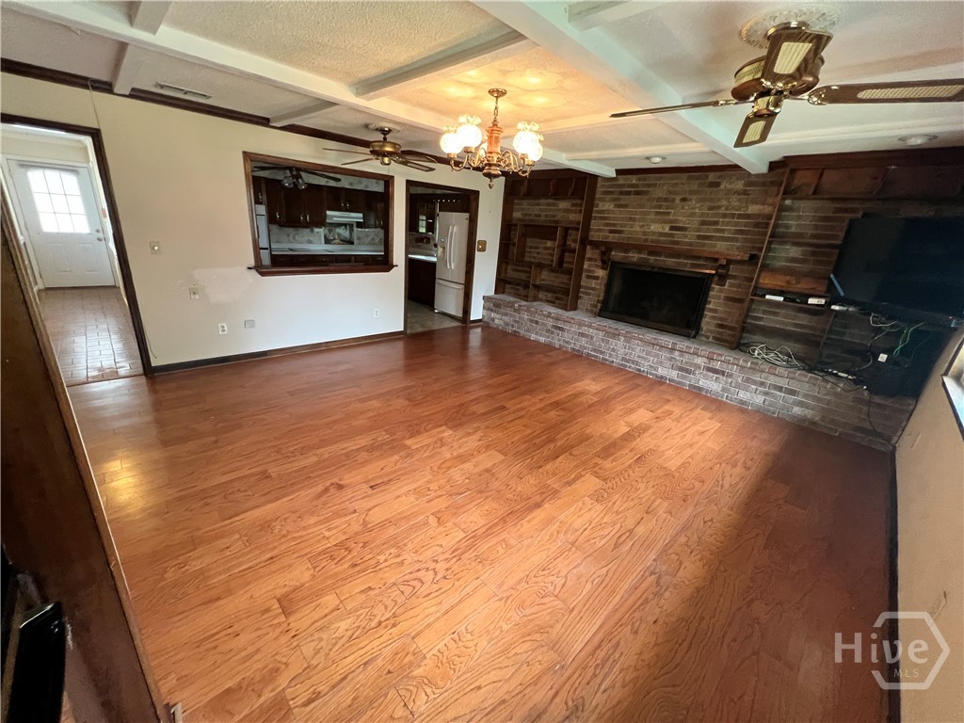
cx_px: 482
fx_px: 362
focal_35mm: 13
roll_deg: -4.6
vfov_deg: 89.9
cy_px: 362
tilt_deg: -19.1
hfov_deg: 106.2
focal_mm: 1.57
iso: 500
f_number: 1.8
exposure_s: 1/60
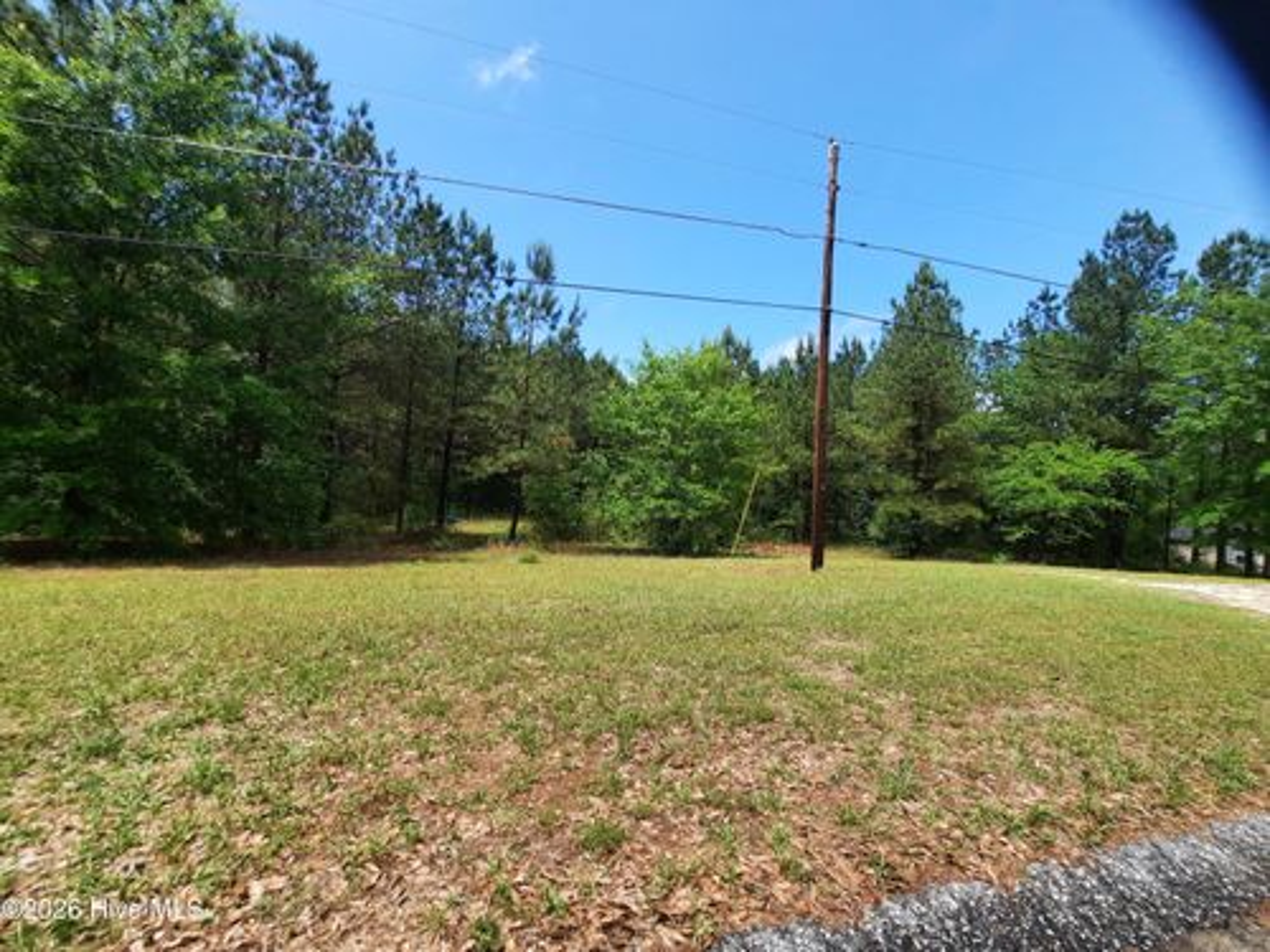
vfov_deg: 89.9
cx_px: 635
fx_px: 477
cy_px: 476
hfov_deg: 106.2
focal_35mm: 13
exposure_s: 1/754
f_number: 2.2
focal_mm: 1.74
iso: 40
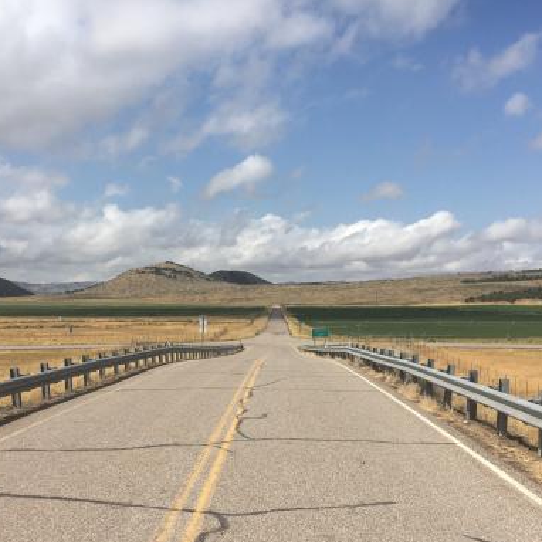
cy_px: 336
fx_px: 762
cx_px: 255
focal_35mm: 43
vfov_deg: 38.9
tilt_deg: -1.5
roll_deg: +0.0
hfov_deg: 39.2
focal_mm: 4.15
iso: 25
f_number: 2.2
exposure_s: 1/3077
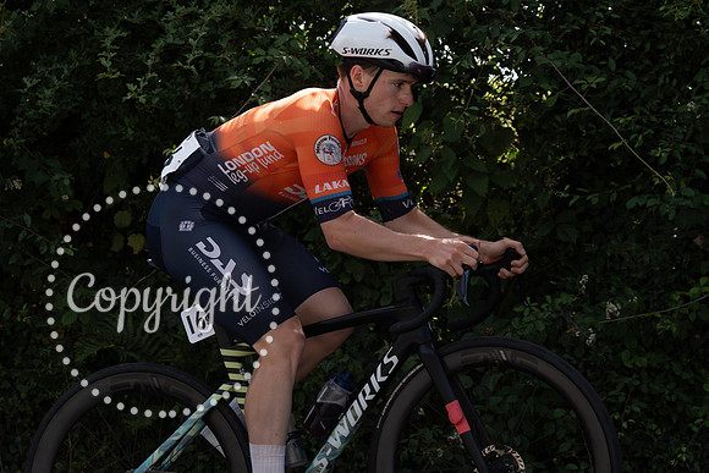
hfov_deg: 13.8
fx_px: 2933
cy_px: 117
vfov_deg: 9.2
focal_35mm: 149
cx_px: 301
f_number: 4.5
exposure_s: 1/1600
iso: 100
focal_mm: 99
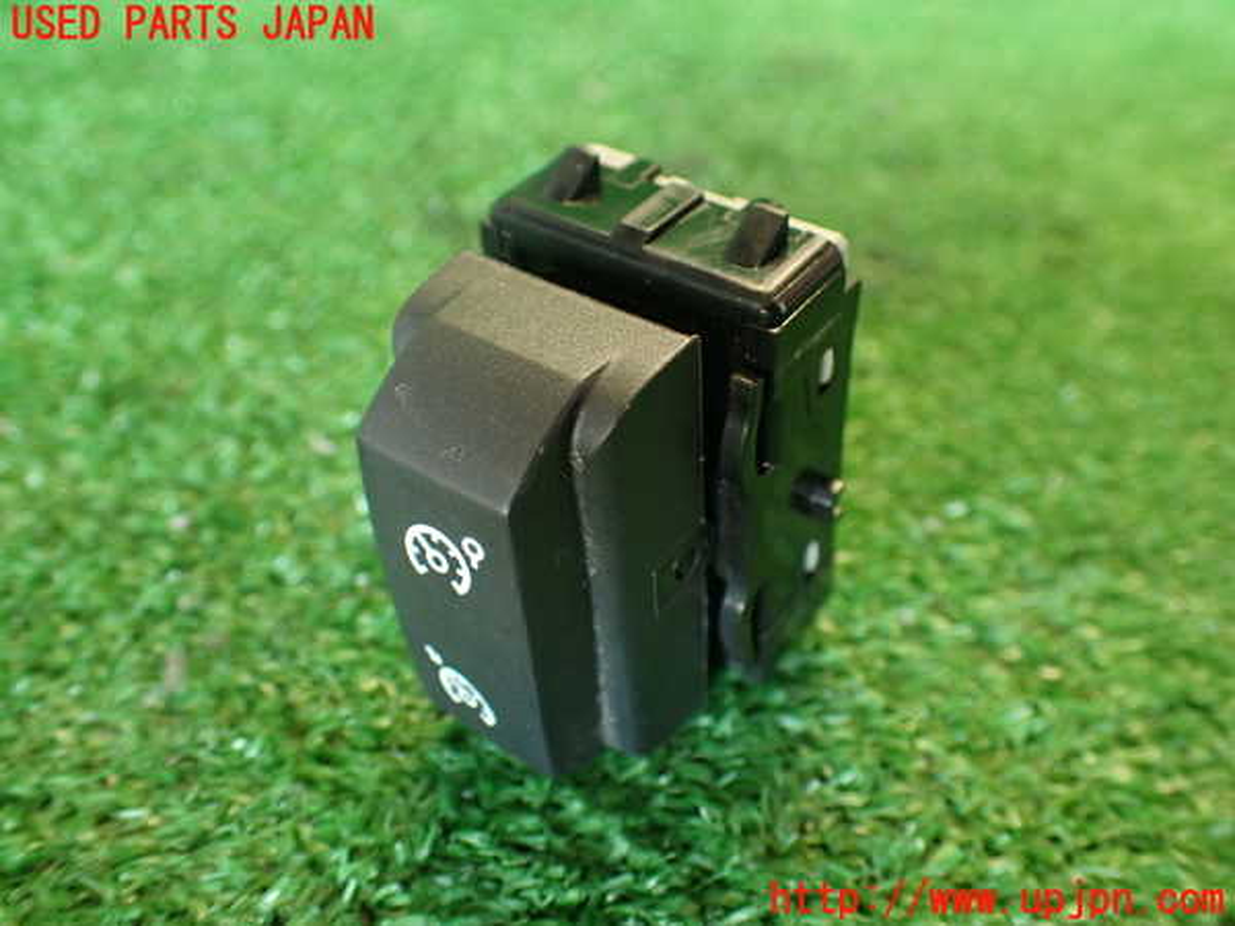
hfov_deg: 56.8
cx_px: 618
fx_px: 1142
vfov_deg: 44.2
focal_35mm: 32
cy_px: 463
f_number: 2.4
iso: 320
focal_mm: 5.79
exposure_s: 1/30
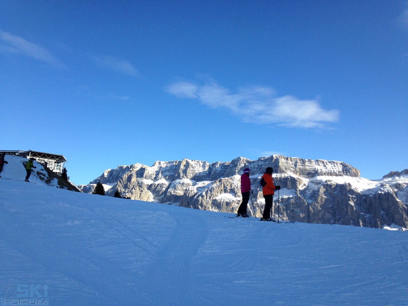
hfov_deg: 55.4
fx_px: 389
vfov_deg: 42.9
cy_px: 153
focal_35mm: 33
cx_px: 204
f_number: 2.4
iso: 50
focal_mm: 4.12
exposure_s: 1/1323
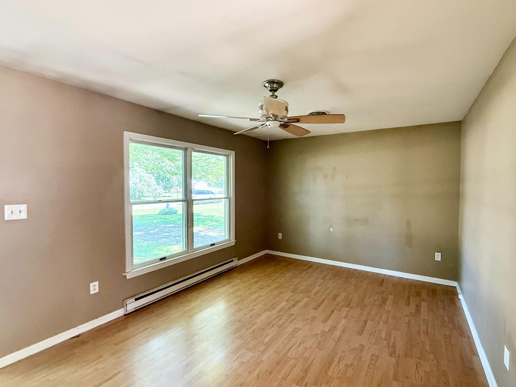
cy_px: 193
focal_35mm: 16
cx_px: 291
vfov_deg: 78.1
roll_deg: -0.3
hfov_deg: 94.0
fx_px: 239
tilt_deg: -1.3
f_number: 2.2
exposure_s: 1/60
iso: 500
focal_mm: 2.22
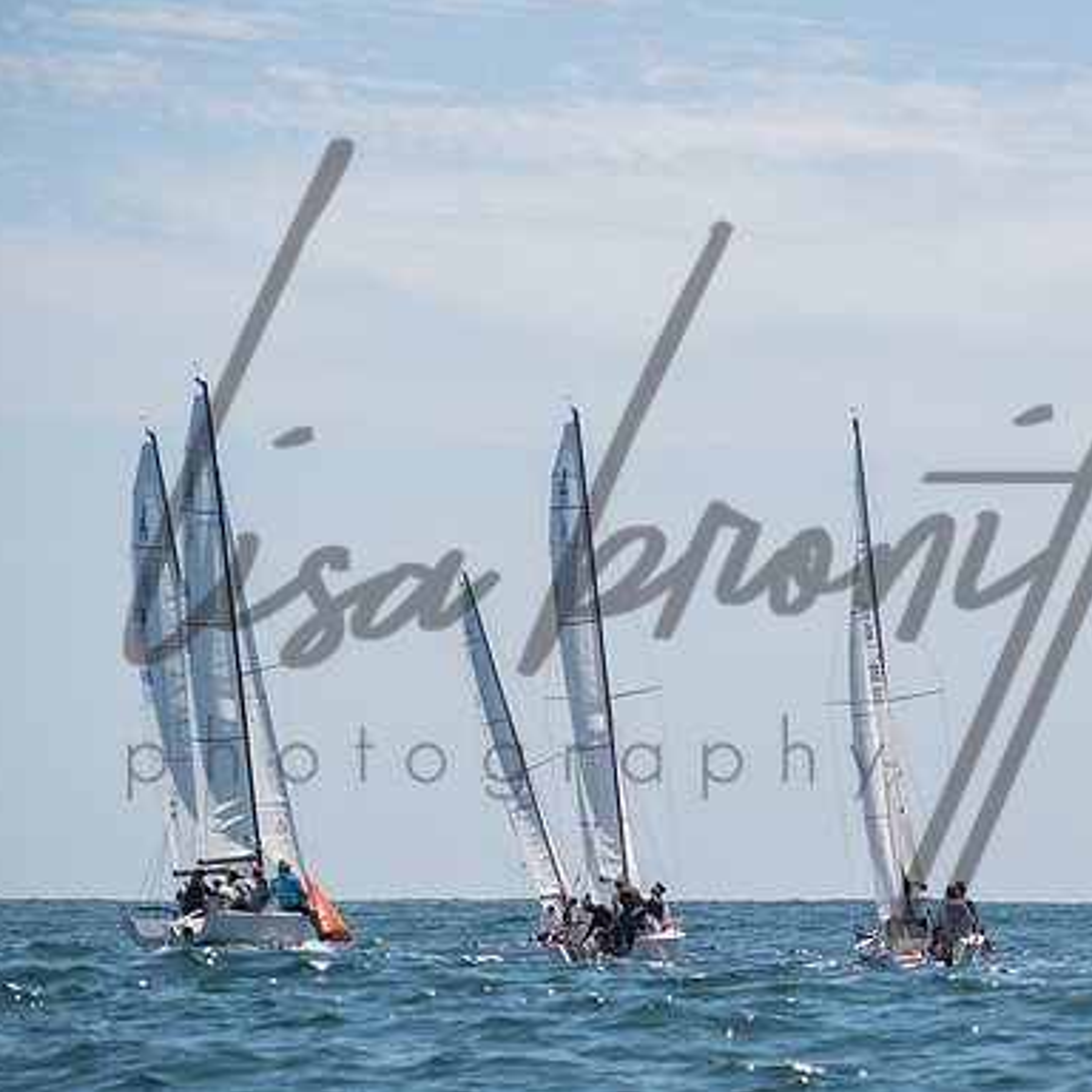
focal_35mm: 225
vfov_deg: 7.8
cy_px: 543
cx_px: 788
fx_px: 8030
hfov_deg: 7.8
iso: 200
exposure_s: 1/1250
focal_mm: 110
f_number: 6.3
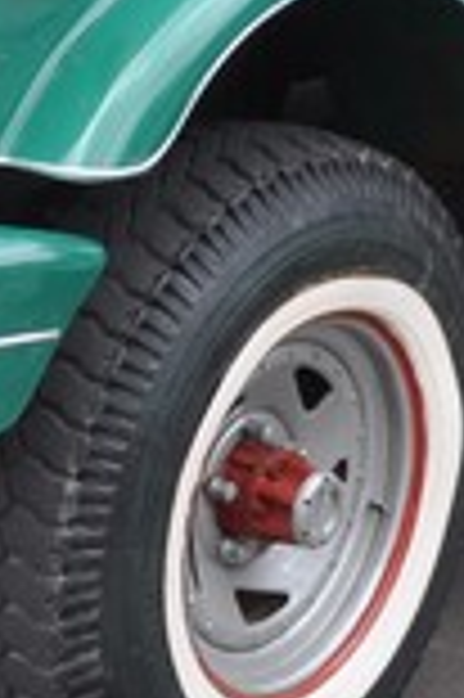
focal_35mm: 160
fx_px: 3100
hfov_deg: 8.6
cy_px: -189
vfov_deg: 12.5
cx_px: 178
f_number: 7.1
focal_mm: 22
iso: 200
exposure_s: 1/200
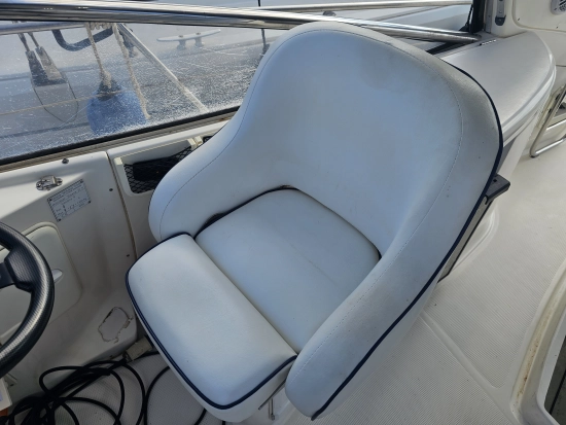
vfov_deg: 58.9
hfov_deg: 73.9
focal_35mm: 23
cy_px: 212
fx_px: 376
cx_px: 283
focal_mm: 6.3
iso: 10
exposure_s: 1/310
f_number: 1.7
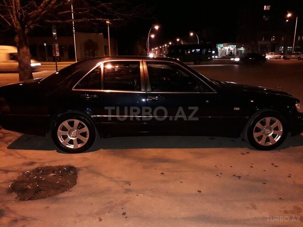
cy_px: 114
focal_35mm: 27
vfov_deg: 51.4
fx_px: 236
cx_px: 152
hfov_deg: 65.3
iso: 400
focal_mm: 3.6
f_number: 1.9
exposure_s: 1/25
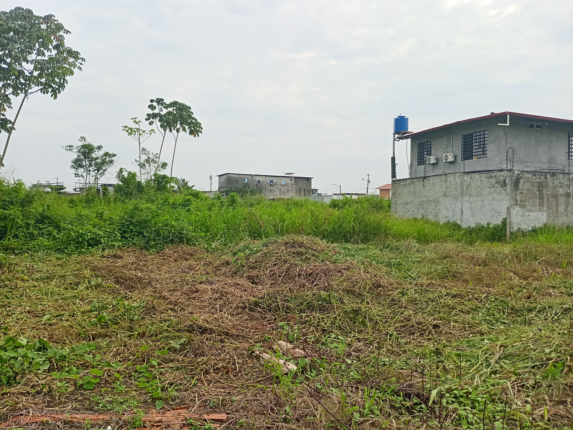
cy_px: 215
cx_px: 286
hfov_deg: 73.9
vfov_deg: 58.9
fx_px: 381
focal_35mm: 23
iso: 101
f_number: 1.6
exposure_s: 1/1259
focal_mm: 4.15
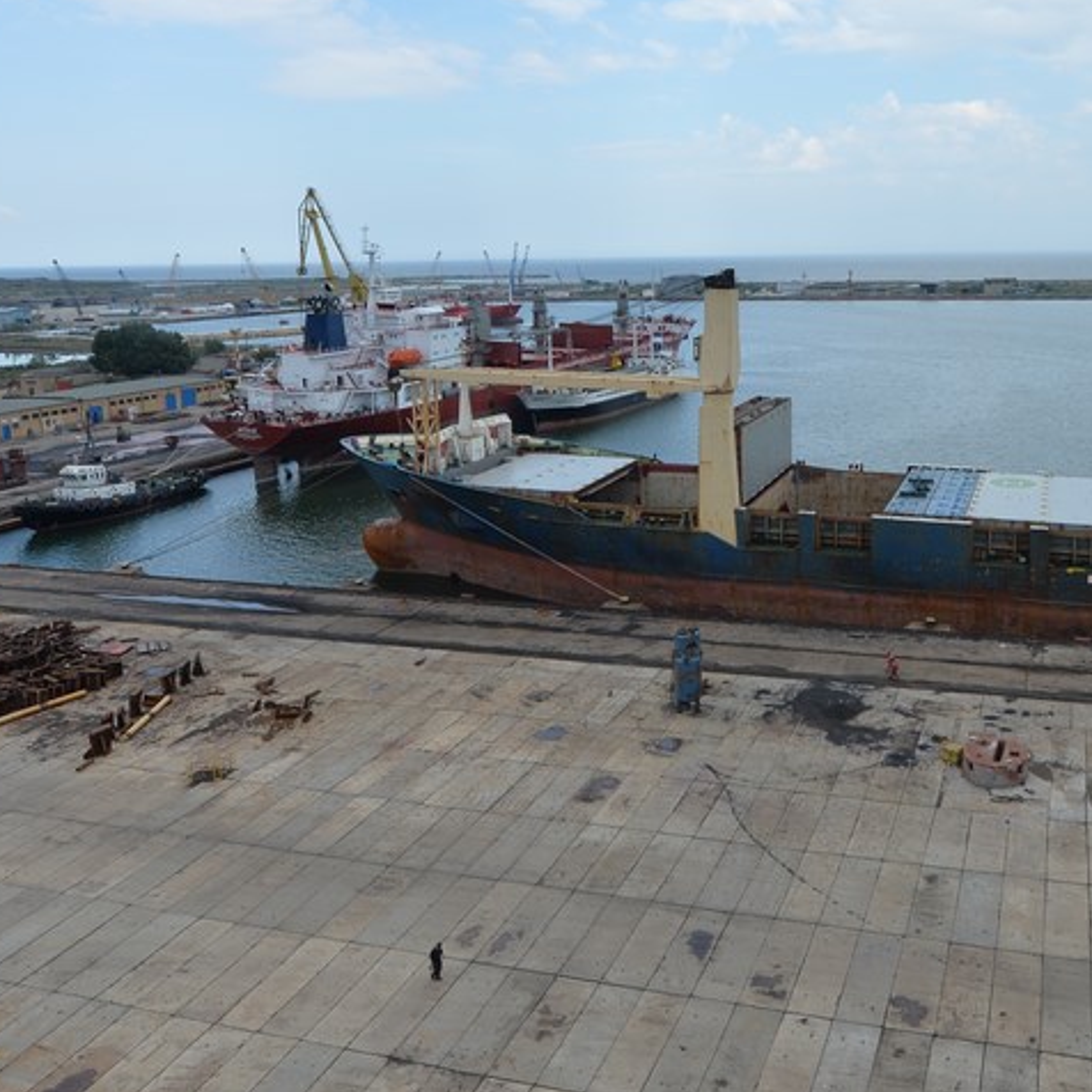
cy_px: 368
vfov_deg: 53.0
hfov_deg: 52.2
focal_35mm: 30
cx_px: 791
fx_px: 1071
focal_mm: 14
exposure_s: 1/500
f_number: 9
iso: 400
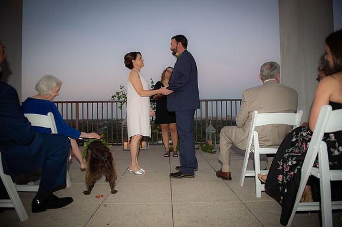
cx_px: 171
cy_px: 114
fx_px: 228
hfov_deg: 73.8
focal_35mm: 24
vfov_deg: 53.1
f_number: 2.8
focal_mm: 24
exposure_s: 1/160
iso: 800
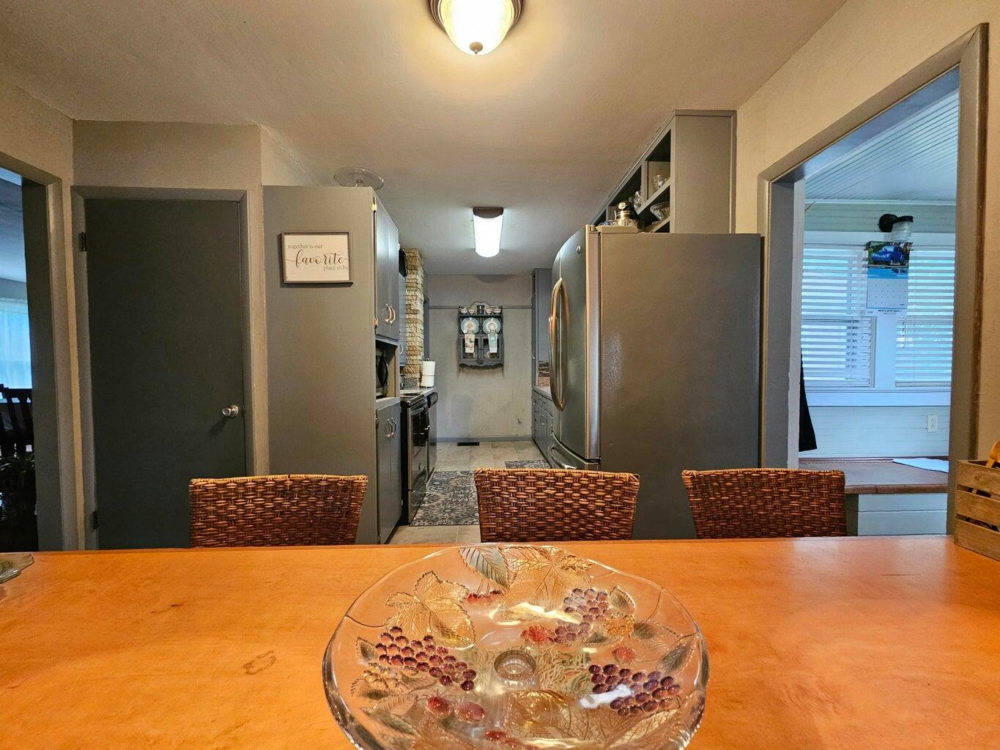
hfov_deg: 106.2
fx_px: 376
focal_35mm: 13
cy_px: 375
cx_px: 500
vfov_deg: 89.9
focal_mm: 2.2
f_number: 2.2
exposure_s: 1/30
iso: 400
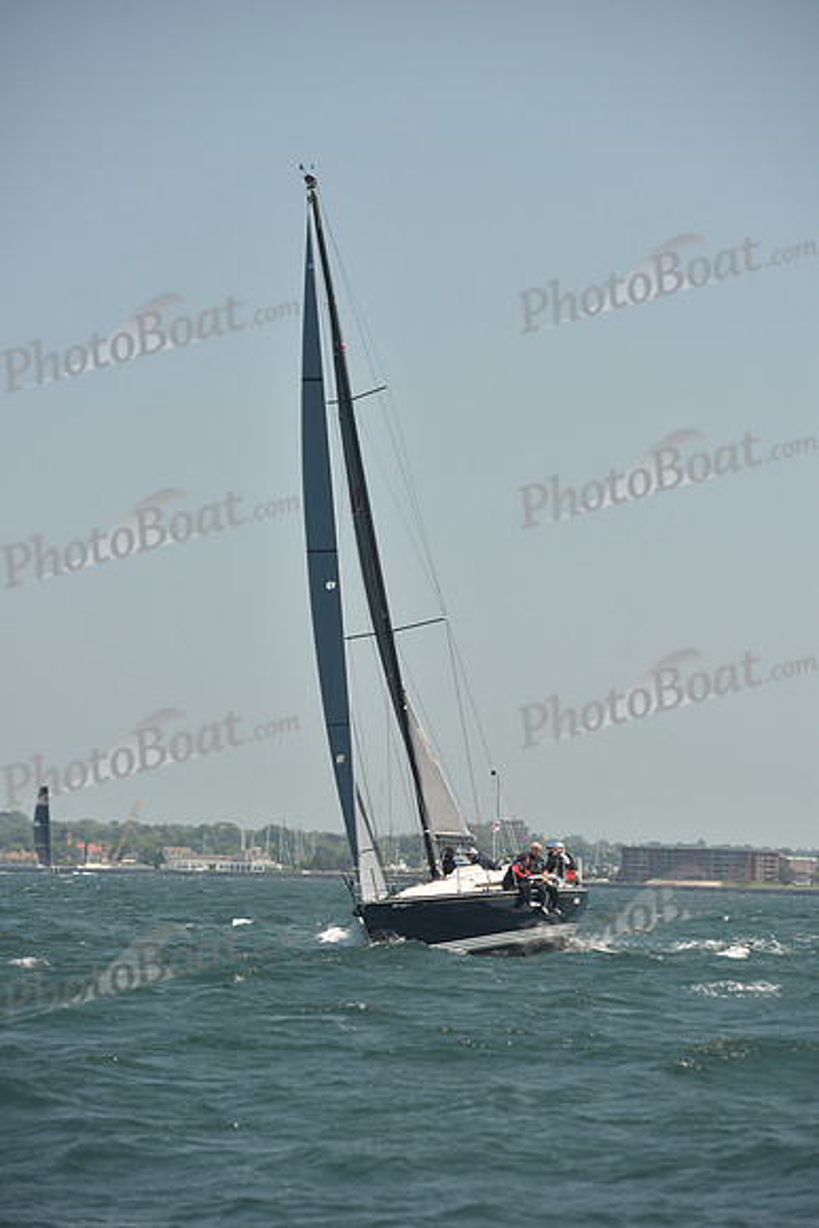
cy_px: 614
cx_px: 410
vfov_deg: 13.7
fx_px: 5115
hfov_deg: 9.2
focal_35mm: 150
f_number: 5.6
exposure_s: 1/640
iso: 250
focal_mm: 150
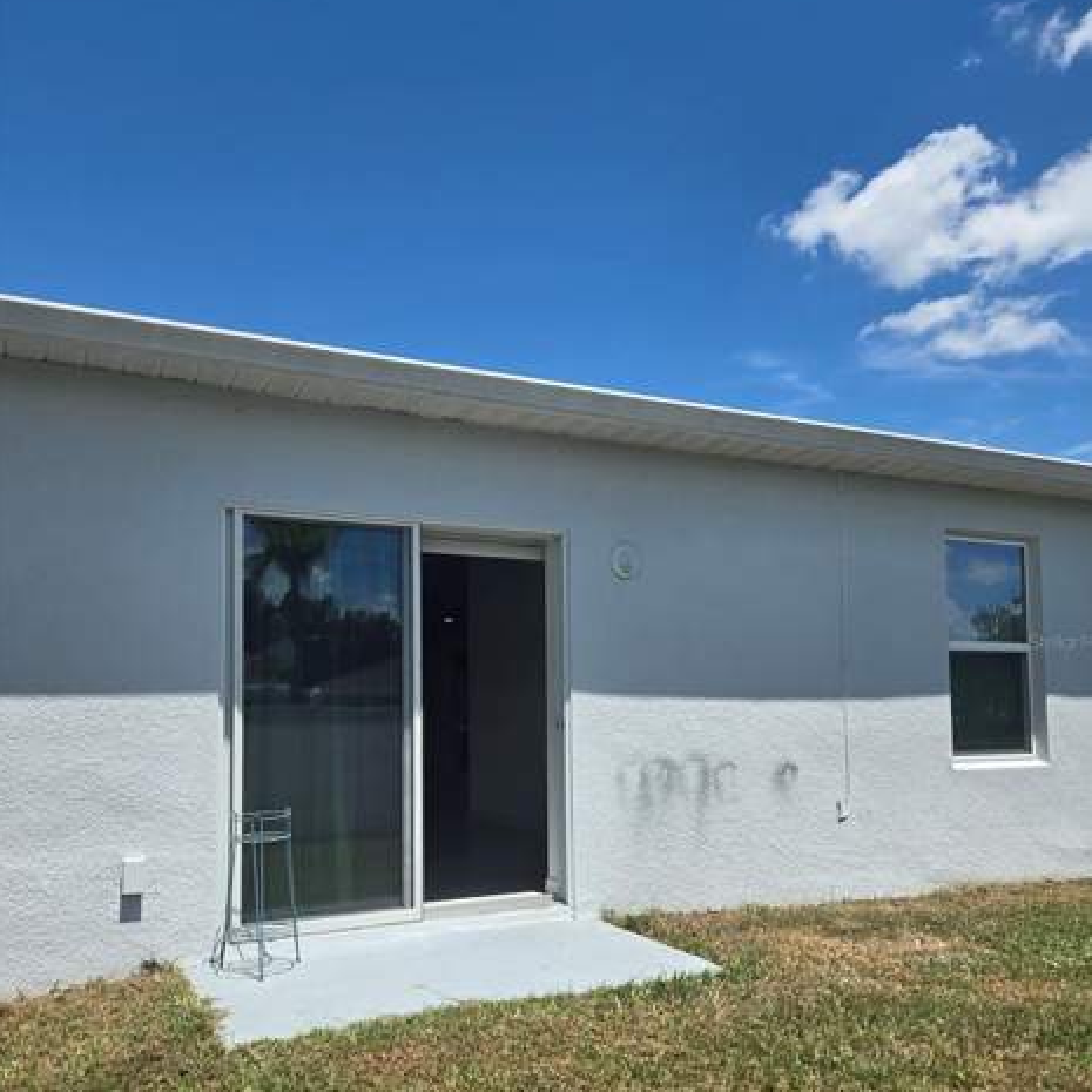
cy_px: 641
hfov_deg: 57.3
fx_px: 999
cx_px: 554
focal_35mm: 28
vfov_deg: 57.0
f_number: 1.8
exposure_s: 1/2228
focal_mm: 5.4
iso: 25
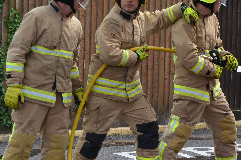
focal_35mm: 165
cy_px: 87
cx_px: 142
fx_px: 1102
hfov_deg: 12.5
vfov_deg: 8.3
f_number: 8
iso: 200
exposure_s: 1/250
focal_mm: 66
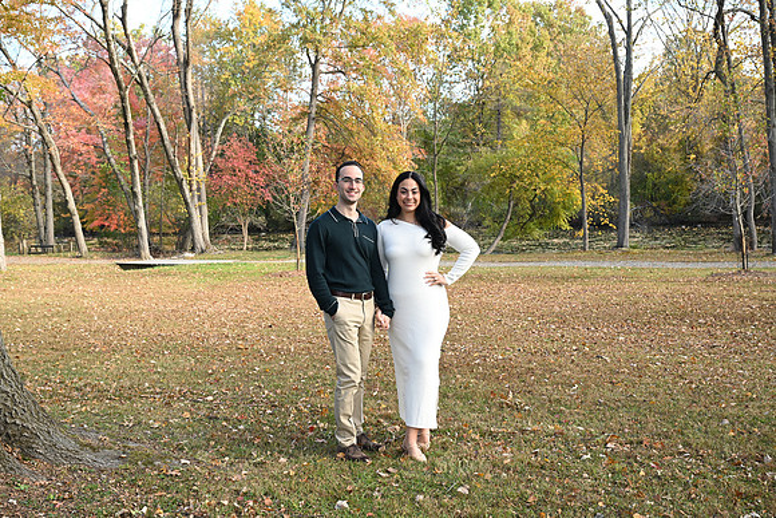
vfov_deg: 32.6
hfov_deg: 47.4
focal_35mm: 41
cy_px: 259
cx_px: 388
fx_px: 884
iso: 200
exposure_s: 1/80
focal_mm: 41
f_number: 6.3
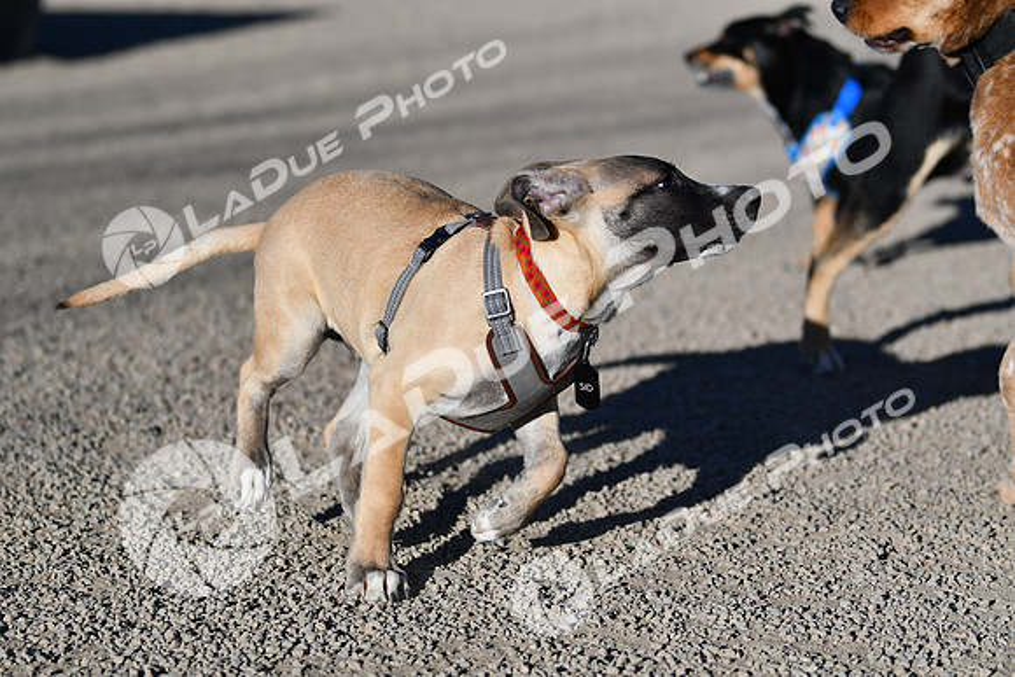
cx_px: 508
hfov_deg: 18.2
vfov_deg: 12.2
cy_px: 338
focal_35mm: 112
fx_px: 3172
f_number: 2.8
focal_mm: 75
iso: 100
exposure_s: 1/4000
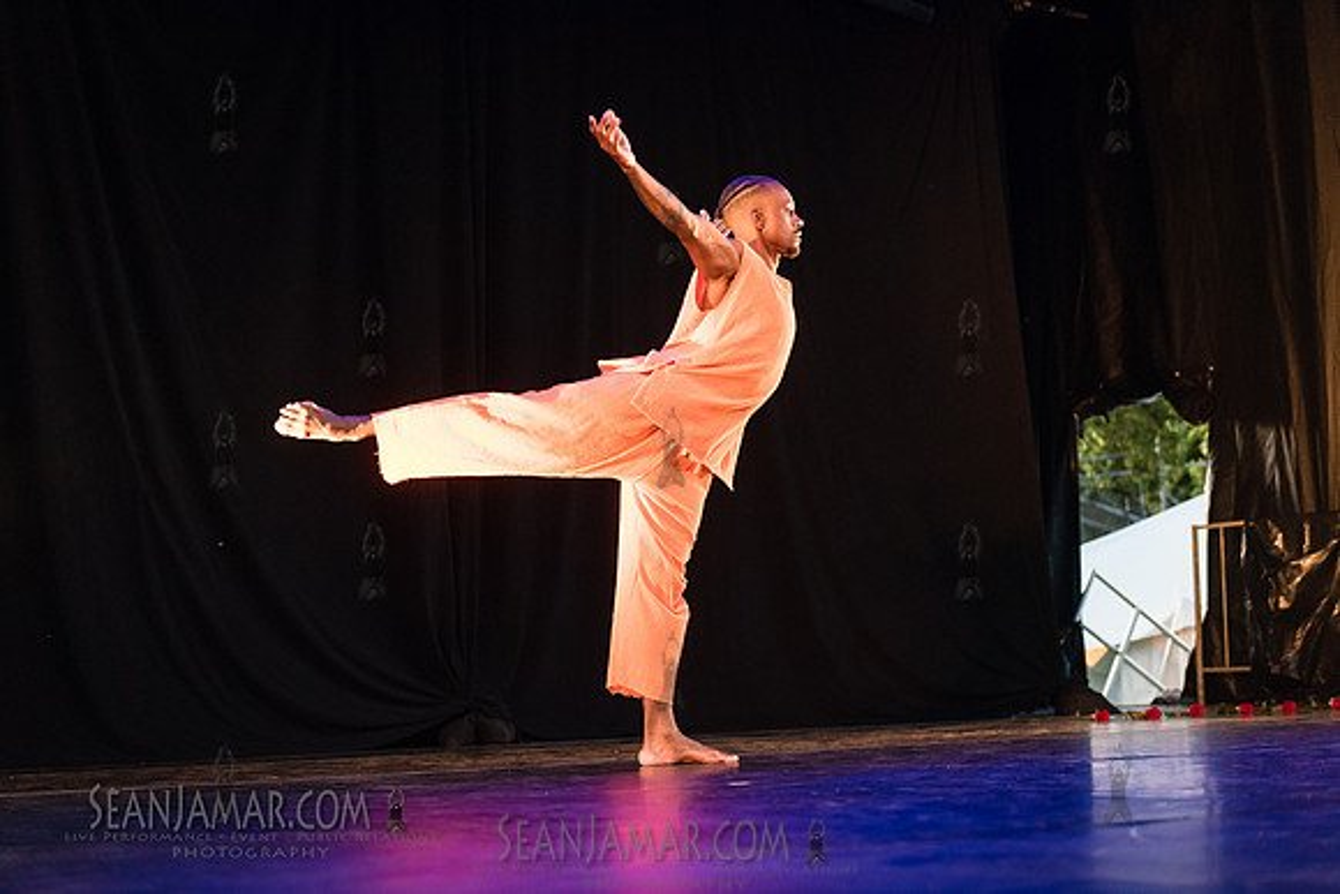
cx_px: 670
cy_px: 447
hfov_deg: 35.6
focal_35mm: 56
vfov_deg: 24.2
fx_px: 2085
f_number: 2.8
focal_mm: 56
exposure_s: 1/400
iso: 4000
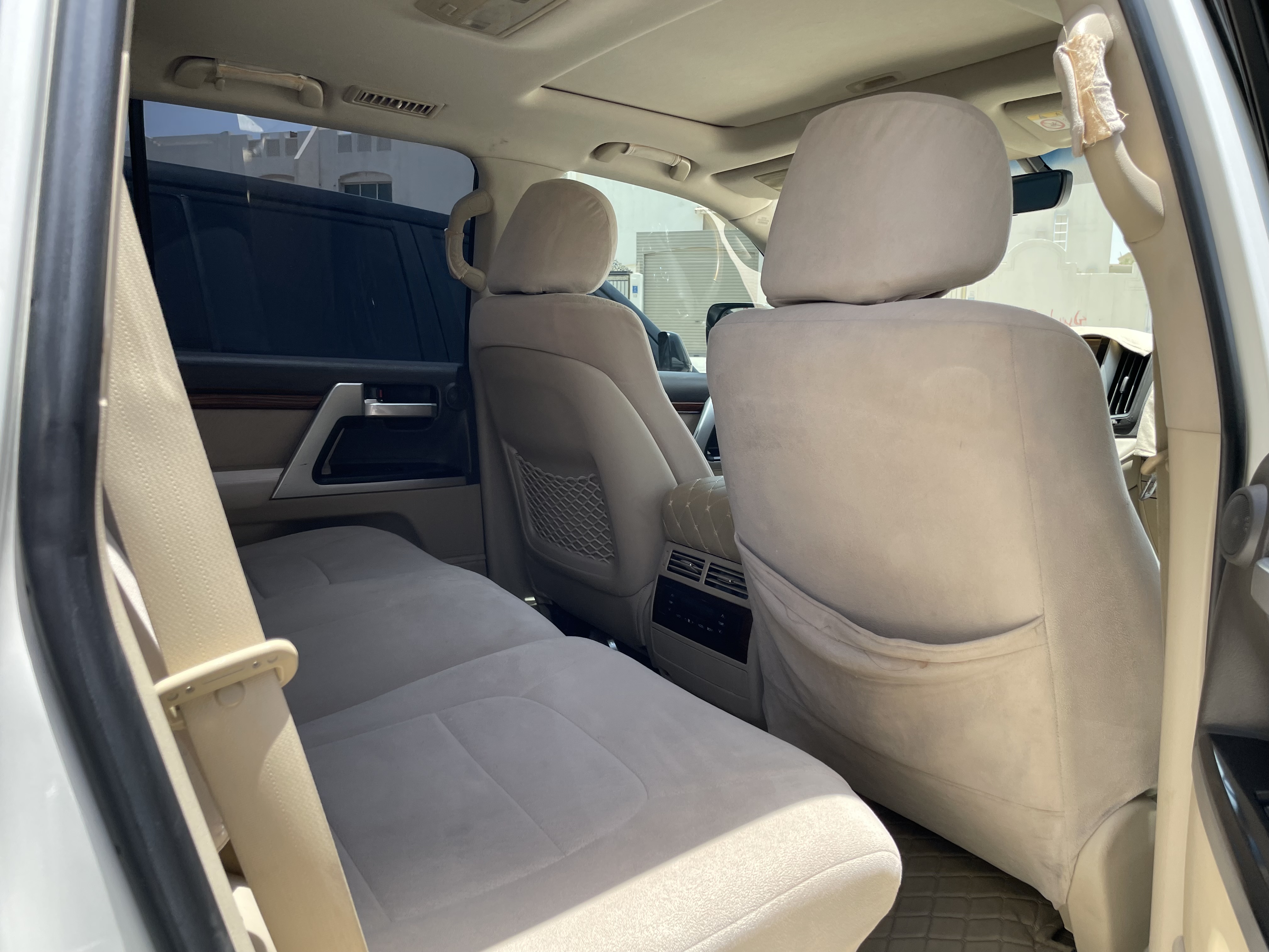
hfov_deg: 67.3
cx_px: 634
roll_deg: -0.3
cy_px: 476
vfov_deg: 53.1
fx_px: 953
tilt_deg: -8.8
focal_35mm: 26
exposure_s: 1/558
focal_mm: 4.2
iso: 32
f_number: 1.6
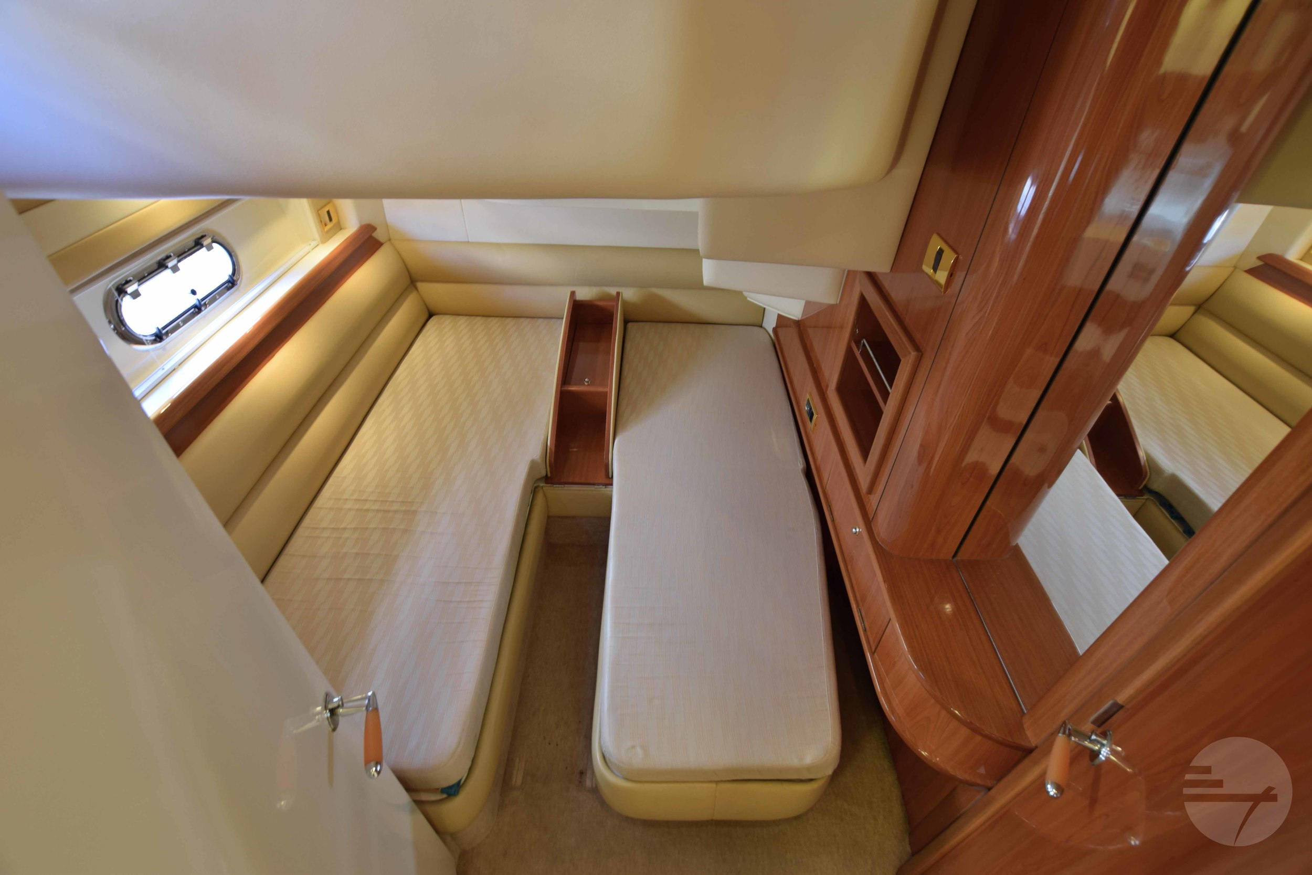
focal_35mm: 15
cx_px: 656
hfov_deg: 100.4
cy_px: 438
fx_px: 547
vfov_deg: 77.3
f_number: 5
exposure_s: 1/1.6
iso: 100
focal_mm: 10
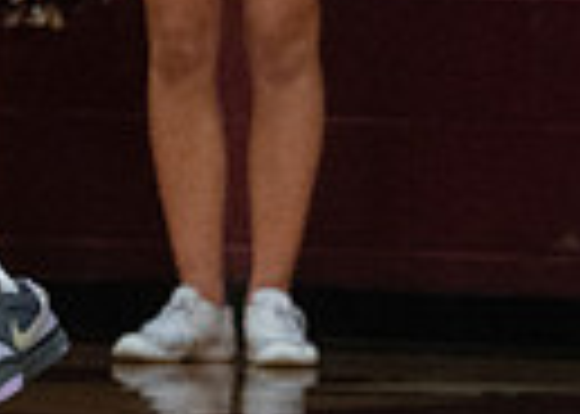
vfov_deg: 1.2
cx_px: -686
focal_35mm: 1222
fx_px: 20119
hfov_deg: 1.6
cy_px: -76
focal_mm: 200
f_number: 2.8
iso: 2500
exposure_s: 1/1000
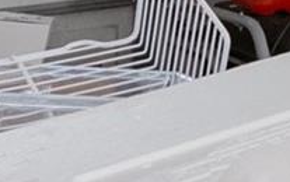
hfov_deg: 10.0
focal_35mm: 165
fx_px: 1306
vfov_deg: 7.5
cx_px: 824
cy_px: -223
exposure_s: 1/1.25
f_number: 8
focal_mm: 14
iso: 640
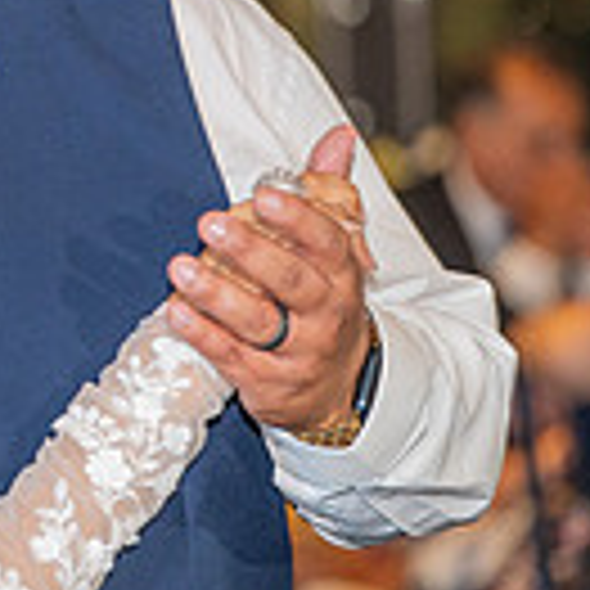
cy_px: 155
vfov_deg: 5.1
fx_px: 6595
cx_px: -522
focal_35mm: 342
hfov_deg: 5.0
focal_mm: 91
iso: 1000
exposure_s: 1/125
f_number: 2.8
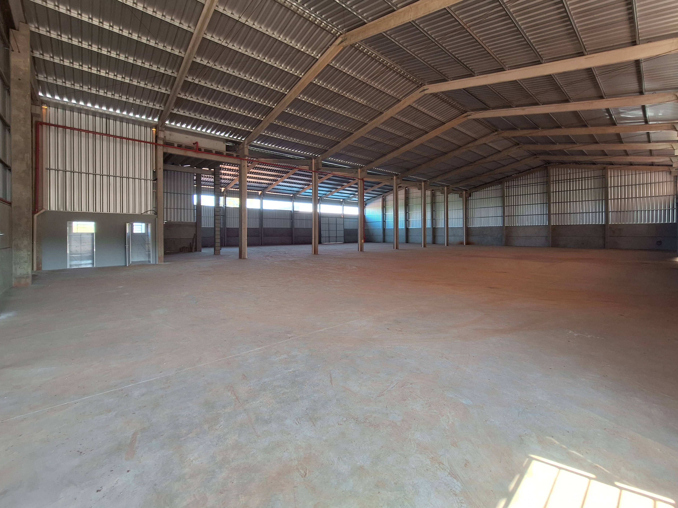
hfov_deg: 101.9
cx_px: 361
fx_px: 274
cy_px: 239
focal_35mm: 14
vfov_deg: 85.6
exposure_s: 1/40
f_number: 2.2
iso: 50
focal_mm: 1.74
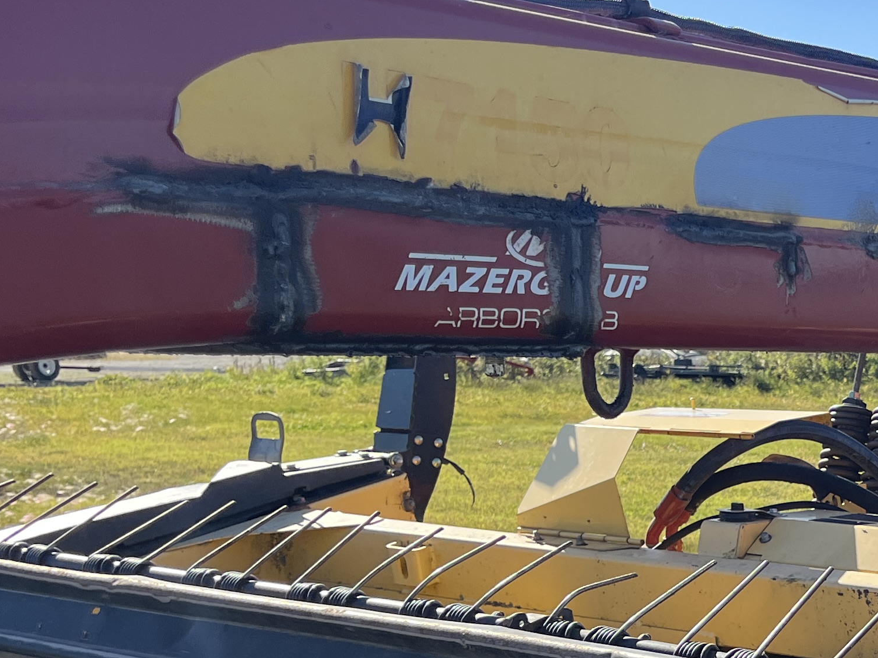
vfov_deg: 20.3
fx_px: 1775
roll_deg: +0.4
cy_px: 658
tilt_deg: -10.3
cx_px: 1011
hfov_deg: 25.4
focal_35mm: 70
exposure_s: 1/1672
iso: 50
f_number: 1.6
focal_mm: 5.1
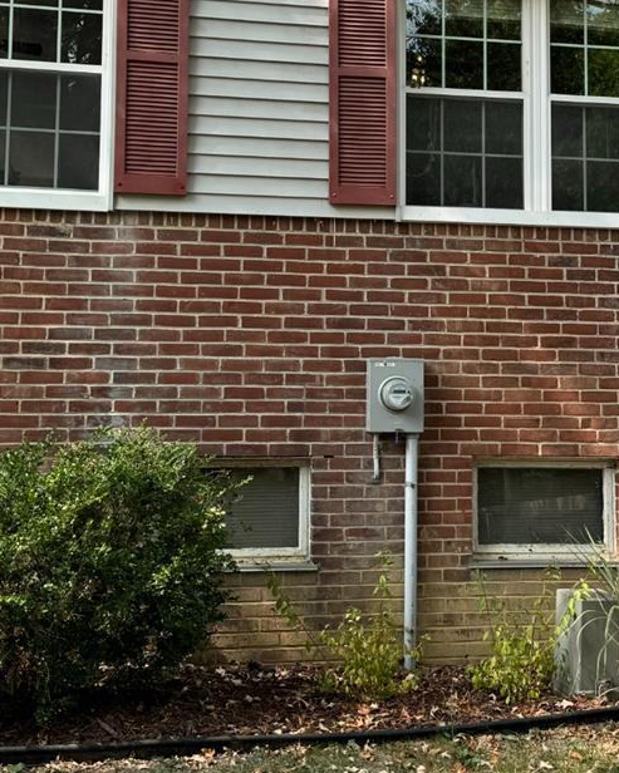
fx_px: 1305
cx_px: 428
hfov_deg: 26.5
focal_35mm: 57
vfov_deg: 32.9
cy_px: 296
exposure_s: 1/792
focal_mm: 6.76
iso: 80
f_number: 1.78
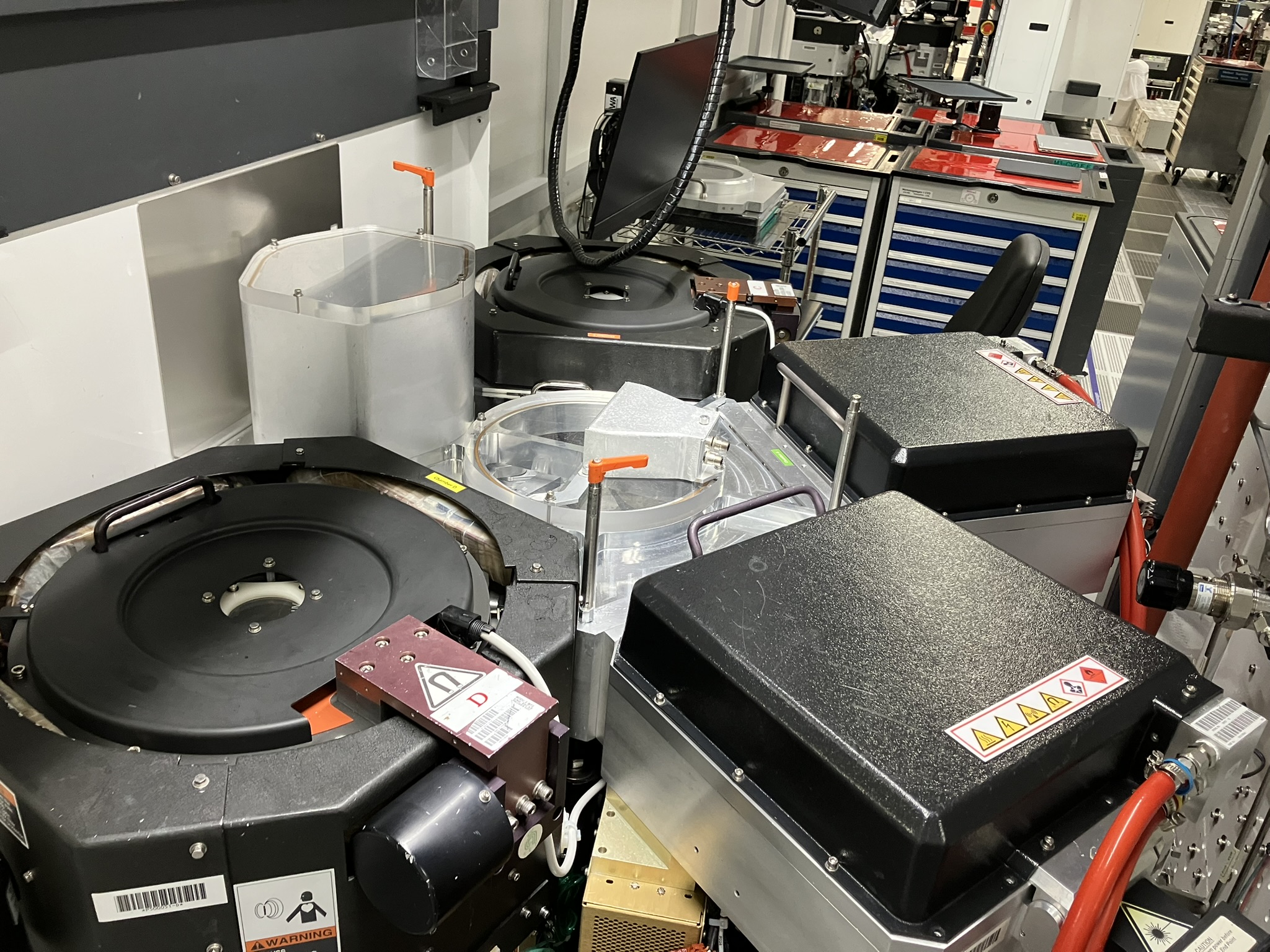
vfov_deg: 49.7
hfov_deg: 63.4
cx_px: 635
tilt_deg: -26.3
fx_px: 1027
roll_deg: -3.6
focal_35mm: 28
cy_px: 476
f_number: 1.8
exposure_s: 1/50
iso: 200
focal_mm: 3.99
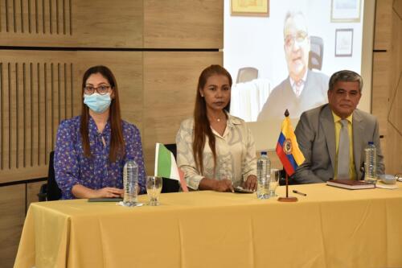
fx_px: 1038
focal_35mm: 93
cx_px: 201
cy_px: 134
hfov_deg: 21.9
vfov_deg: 14.7
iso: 1250
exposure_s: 1/80
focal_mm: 62
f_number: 5.6
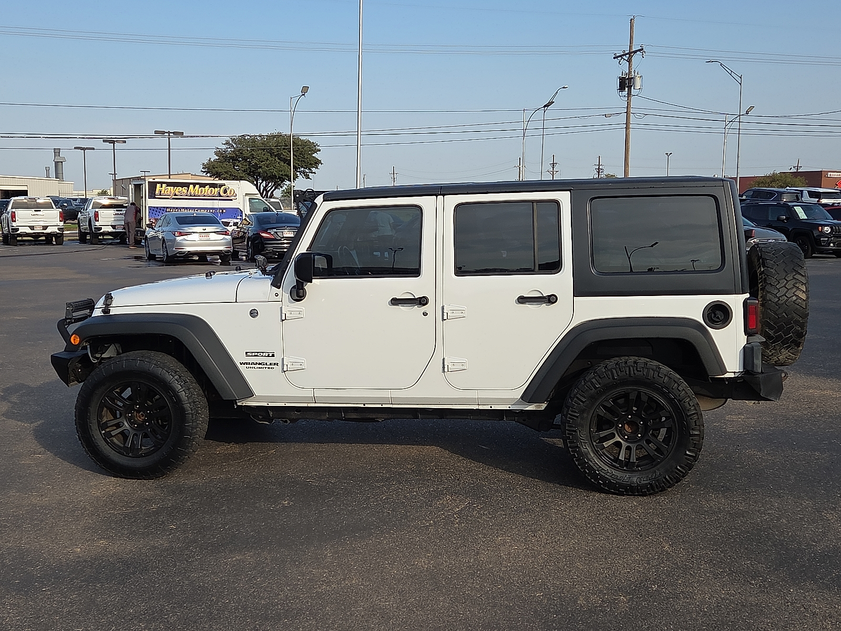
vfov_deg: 34.3
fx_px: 1020
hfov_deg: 44.8
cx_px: 420
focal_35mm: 42
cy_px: 316
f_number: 1.8
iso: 76
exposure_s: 1/5000
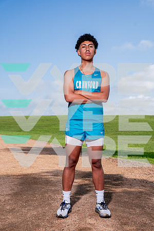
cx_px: 77
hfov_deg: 29.9
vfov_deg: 43.6
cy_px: 116
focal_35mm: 45
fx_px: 289
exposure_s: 1/640
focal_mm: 45
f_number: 5.6
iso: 100
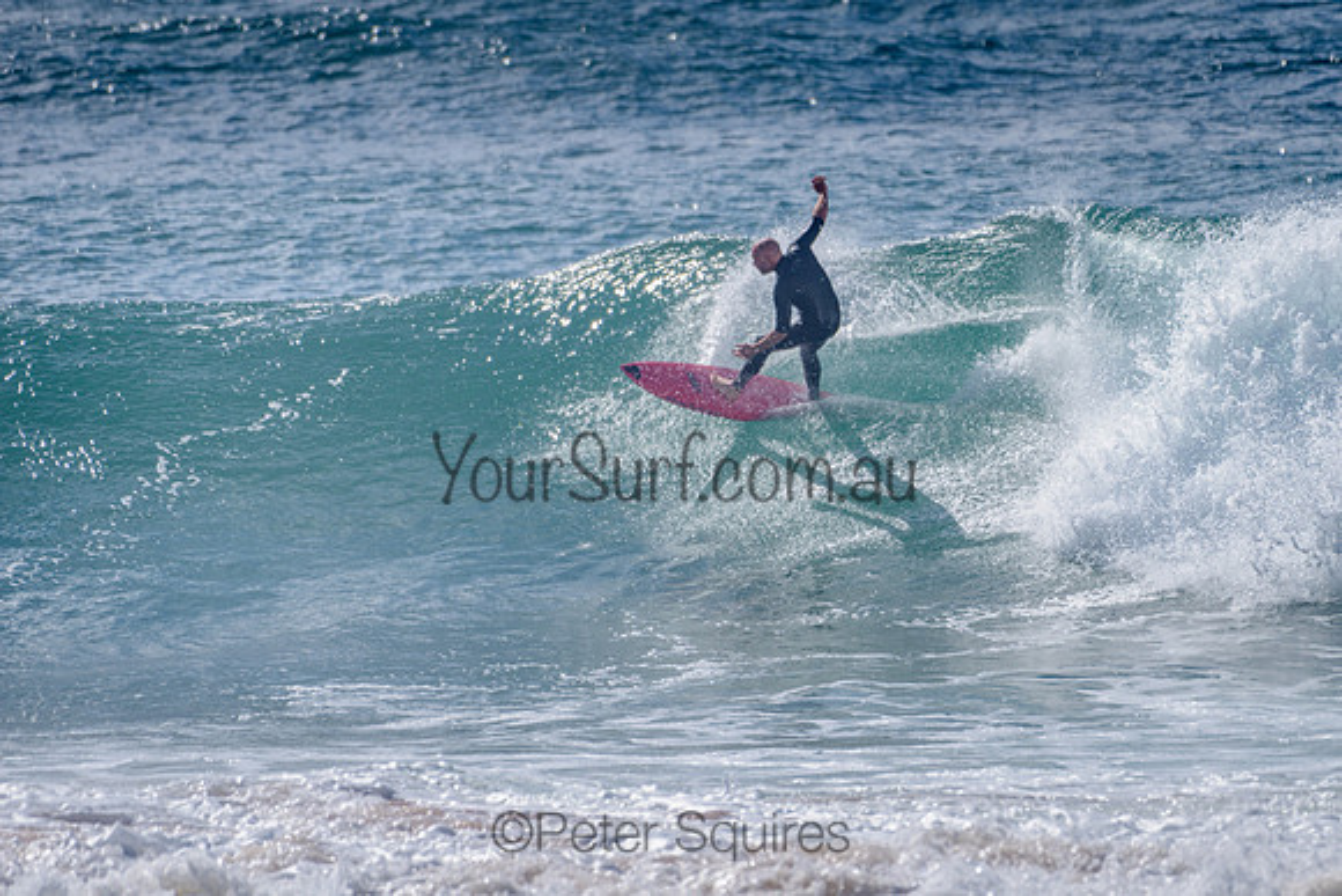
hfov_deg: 3.4
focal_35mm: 612
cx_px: 814
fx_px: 22825
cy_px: 414
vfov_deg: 2.2
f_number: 5.6
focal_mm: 500
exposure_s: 1/2000
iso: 72
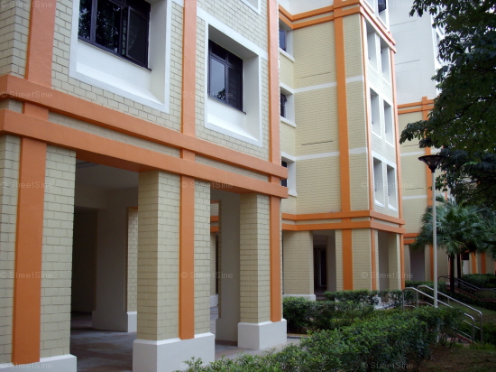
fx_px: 530
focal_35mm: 37
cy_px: 186
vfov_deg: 38.6
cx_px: 248
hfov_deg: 50.2
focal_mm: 6.2
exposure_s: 1/200
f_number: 2.8
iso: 80
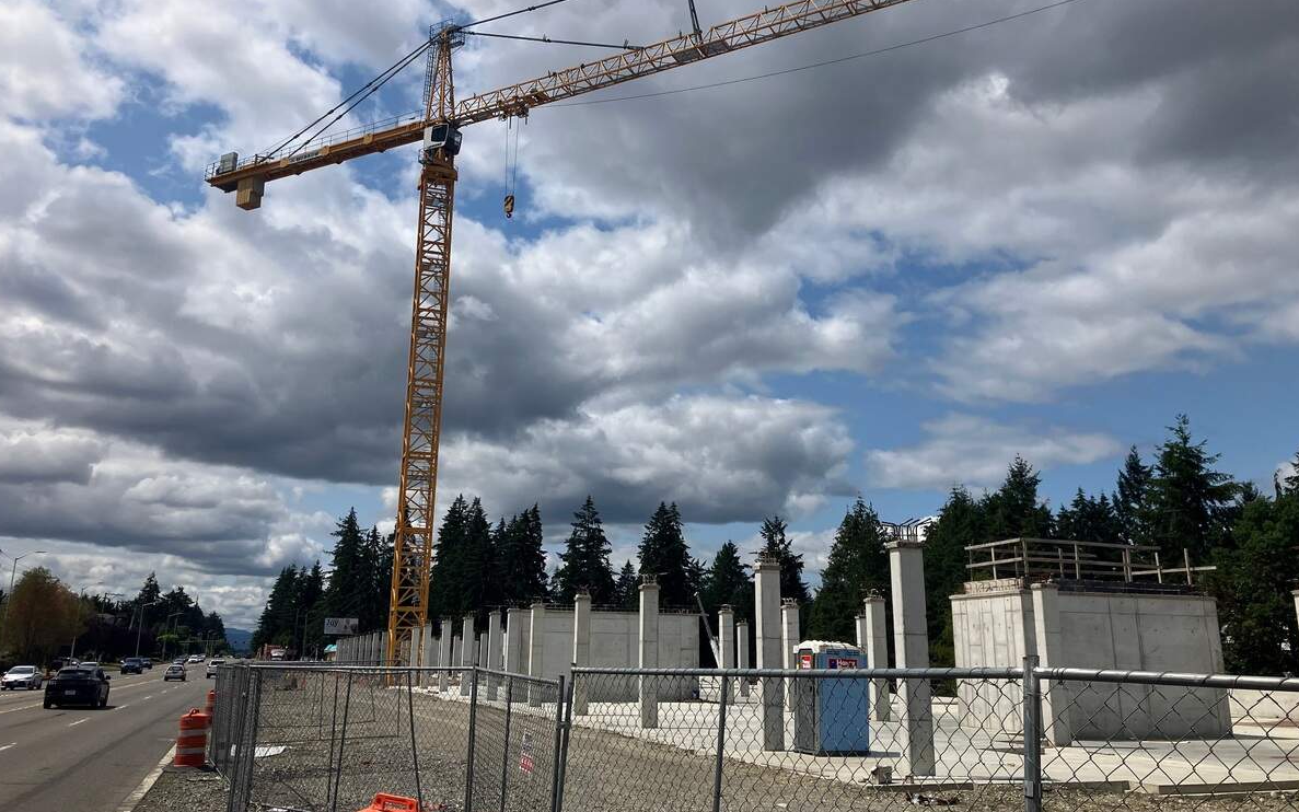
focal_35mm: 30
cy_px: 367
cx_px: 648
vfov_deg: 41.8
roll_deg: +0.2
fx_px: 1062
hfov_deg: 62.9
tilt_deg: +16.1
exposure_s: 1/6098
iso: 32
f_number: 1.8
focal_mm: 3.99
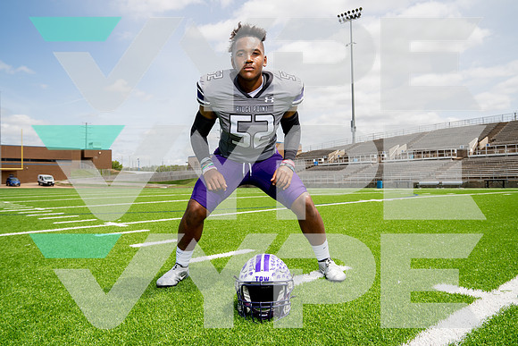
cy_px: 173
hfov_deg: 67.4
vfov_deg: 48.0
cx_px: 259
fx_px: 389
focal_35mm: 27
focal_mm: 27
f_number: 8
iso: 100
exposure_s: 1/250
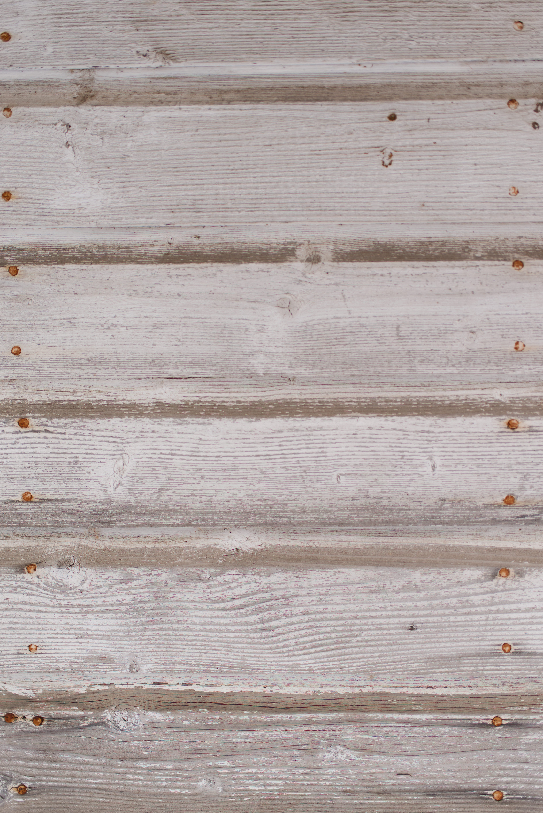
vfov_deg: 54.4
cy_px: 406
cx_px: 272
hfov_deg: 37.9
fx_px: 791
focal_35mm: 35
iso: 100
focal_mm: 35
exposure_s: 1/250
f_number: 2
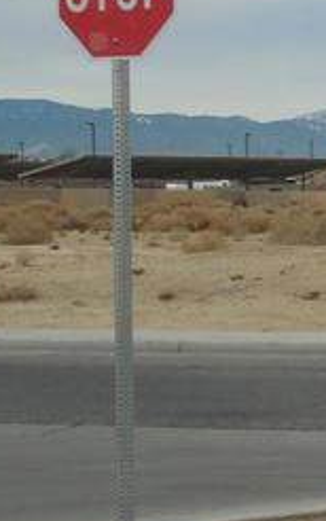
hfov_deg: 7.0
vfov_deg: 12.2
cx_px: 889
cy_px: 272
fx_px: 2442
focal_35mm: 172
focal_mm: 7
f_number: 3.8
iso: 125
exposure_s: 1/640
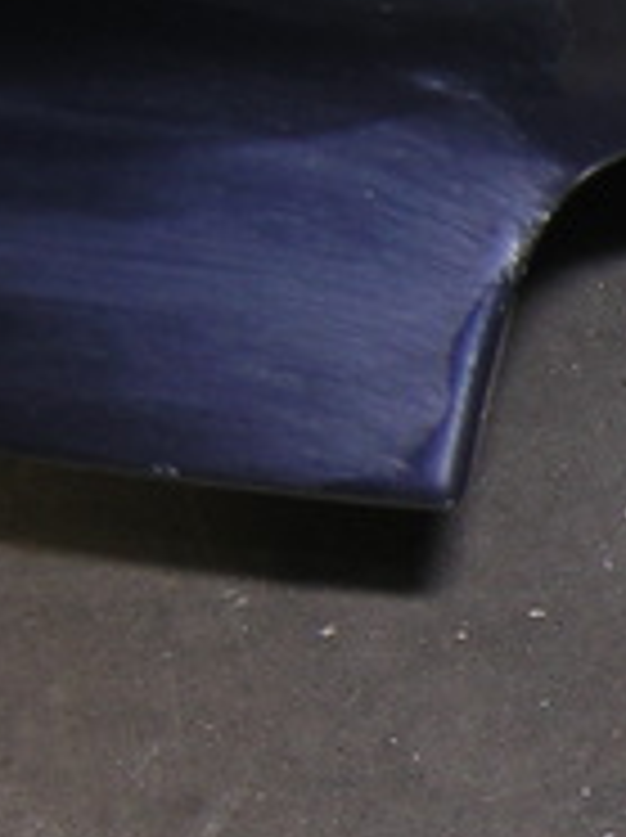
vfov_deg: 15.8
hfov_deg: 10.9
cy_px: 675
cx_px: 1261
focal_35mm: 124
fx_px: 2997
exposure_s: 1/60.1
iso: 100
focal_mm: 4.7
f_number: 2.6
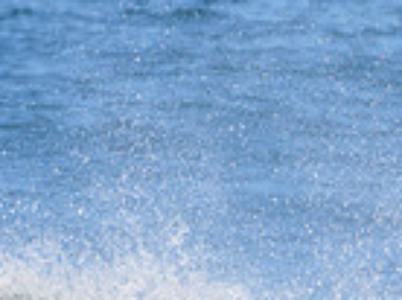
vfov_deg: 0.5
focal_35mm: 3035
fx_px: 35185
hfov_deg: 0.7
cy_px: 415
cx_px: 539
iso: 400
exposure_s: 1/2000
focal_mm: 500
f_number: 5.6
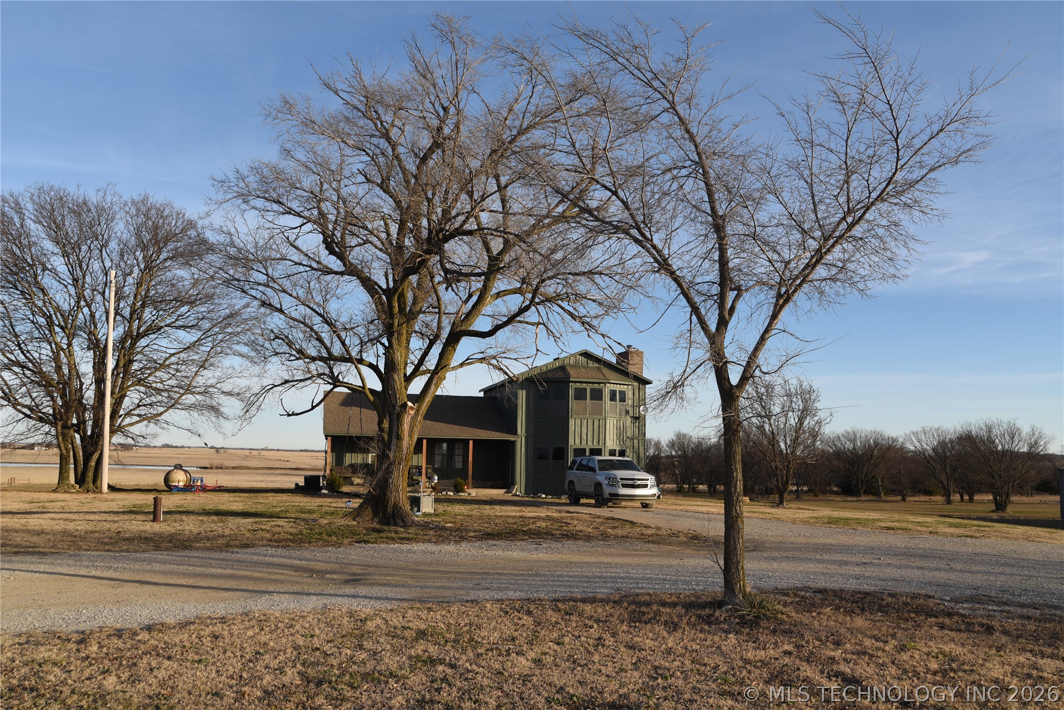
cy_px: 355
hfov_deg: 65.5
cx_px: 532
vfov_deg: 46.4
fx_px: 828
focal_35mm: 28
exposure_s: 1/200
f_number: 7.1
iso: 100
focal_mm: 28
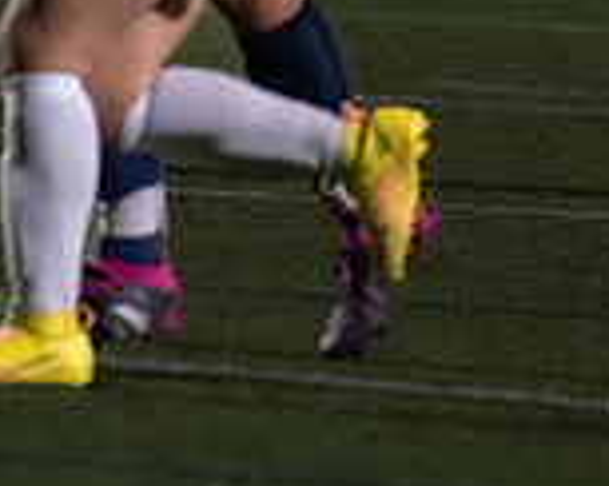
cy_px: -215
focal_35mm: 1043
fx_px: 18775
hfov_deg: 1.9
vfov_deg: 1.5
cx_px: -445
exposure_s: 1/1000
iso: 5000
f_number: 2.8
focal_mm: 200
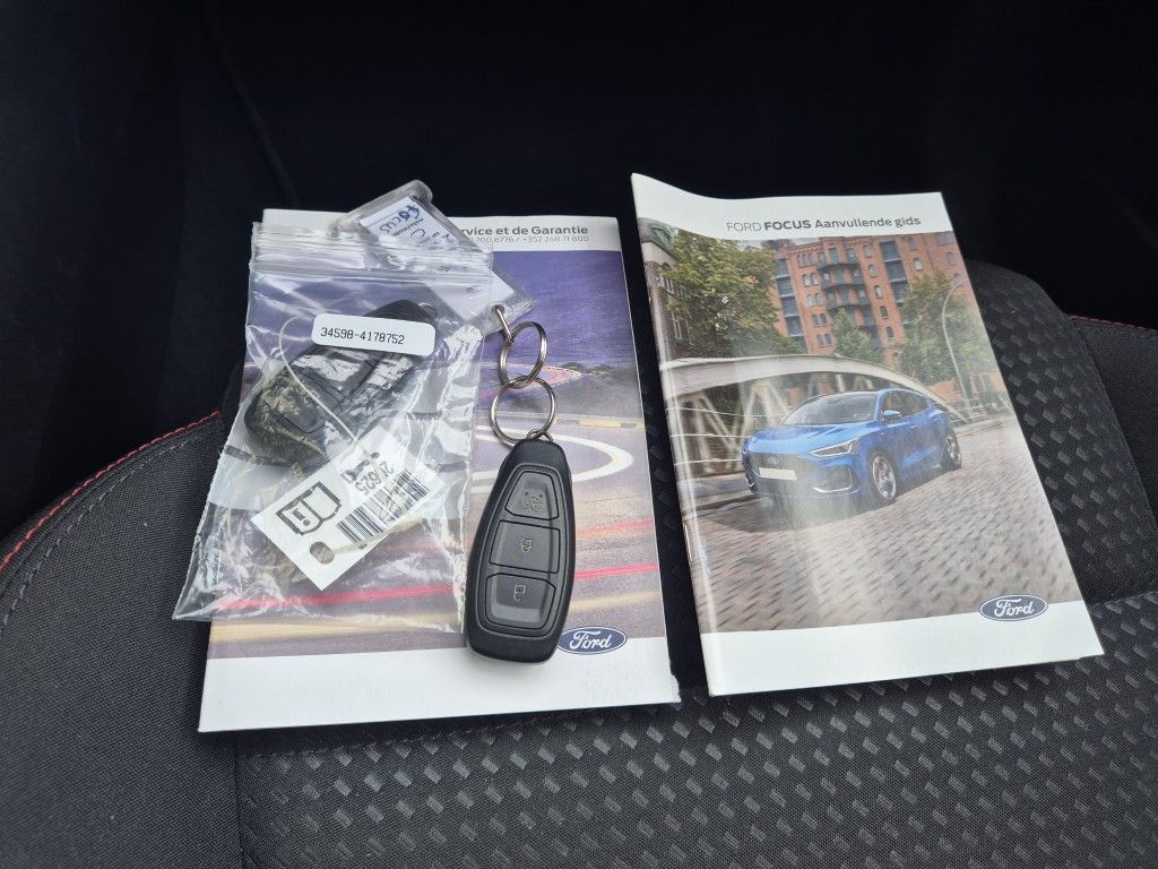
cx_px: 579
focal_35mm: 23
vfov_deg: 58.9
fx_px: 769
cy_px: 434
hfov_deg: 73.9
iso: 50
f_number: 1.8
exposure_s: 1/180
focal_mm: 5.4
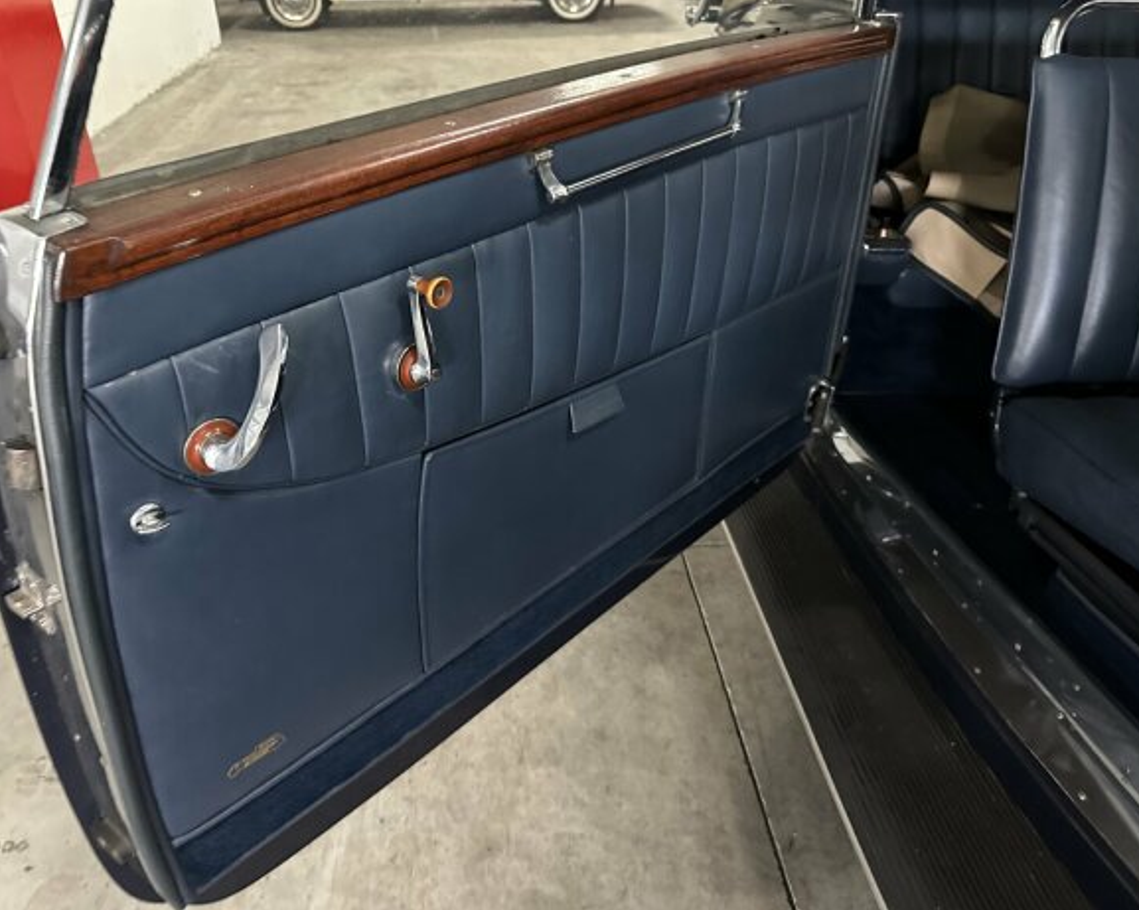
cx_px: 535
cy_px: 438
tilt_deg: -31.3
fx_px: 876
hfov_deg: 66.0
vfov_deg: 54.9
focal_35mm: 26
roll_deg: +1.5
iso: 1000
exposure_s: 1/25
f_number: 1.78
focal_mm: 6.86
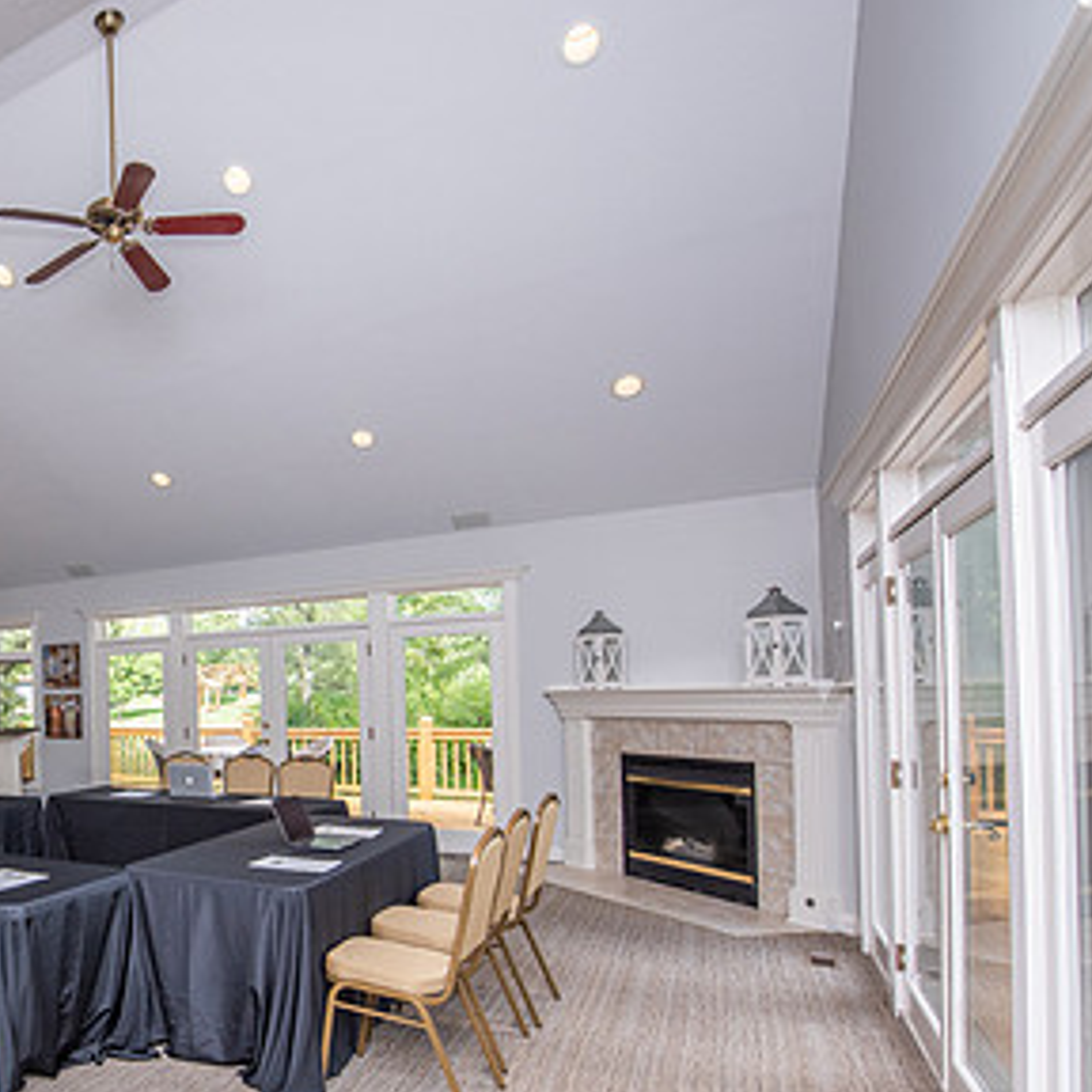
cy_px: 688
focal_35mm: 24
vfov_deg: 64.0
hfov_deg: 53.0
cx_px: 27
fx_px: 857
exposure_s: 1/250
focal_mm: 14
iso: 640
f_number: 6.3
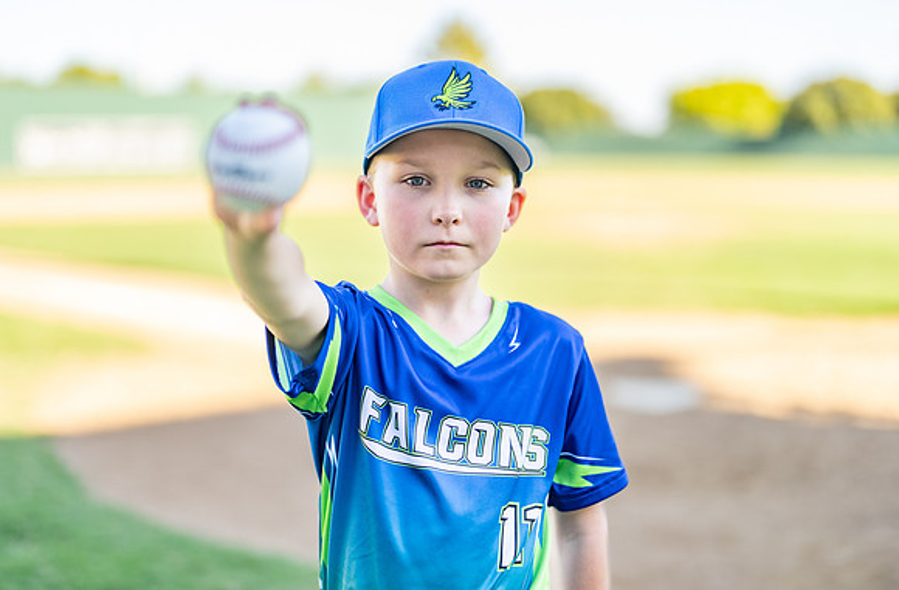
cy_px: 276
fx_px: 1391
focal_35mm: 56
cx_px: 444
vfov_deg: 24.0
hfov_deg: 35.8
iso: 100
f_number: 1.2
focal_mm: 50
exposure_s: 1/1250
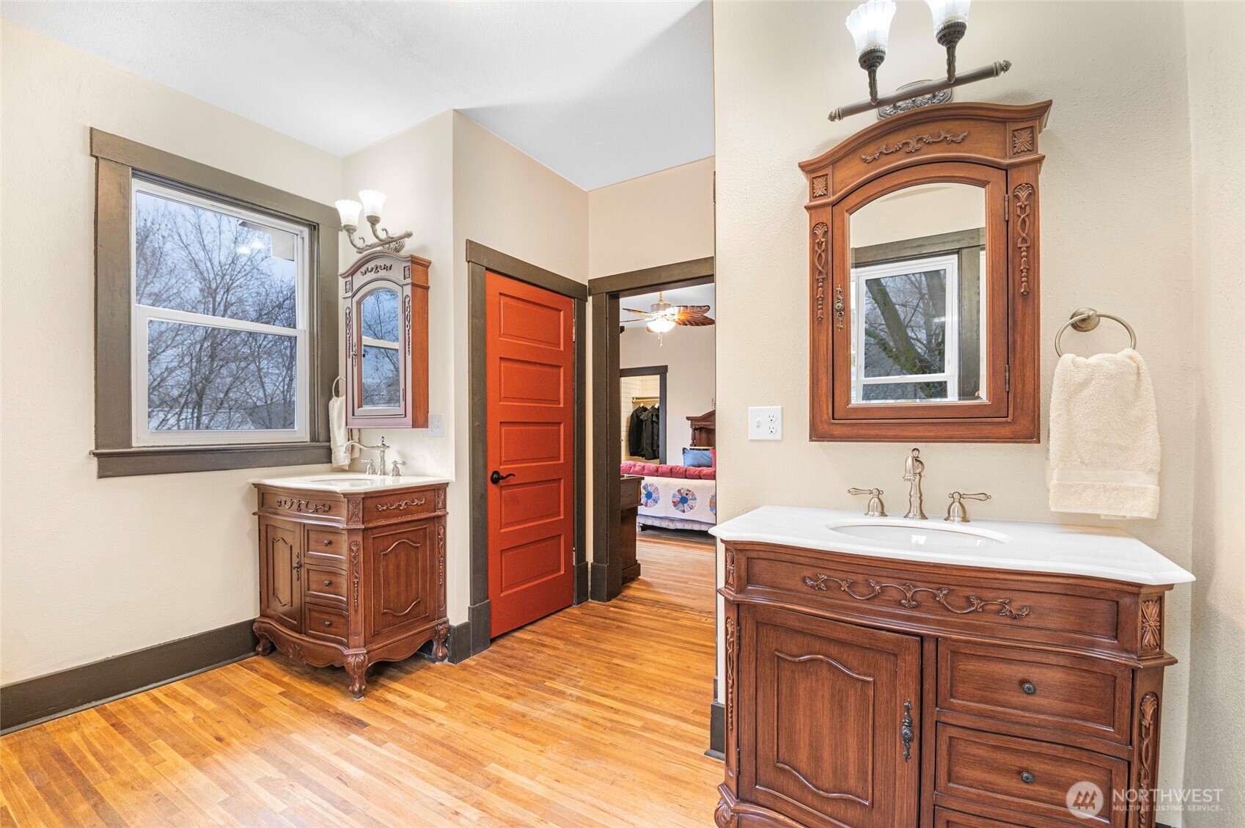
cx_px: 622
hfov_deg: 100.4
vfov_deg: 77.2
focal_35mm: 15
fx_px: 518
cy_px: 414
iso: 1600
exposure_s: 1/20
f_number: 4.5
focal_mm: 15
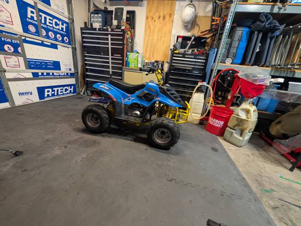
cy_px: 113
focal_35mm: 12
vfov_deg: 94.6
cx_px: 150
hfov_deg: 110.5
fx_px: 104
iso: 284
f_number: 1.7
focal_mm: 2.02
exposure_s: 1/120
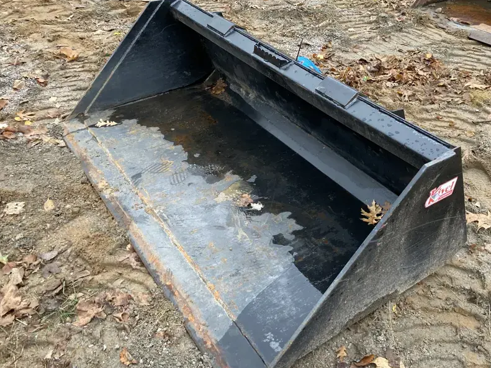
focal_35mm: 34
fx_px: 482
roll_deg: -0.1
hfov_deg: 53.7
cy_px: 191
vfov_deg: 41.8
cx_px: 283
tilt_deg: -37.1
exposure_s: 1/84
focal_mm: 3.99
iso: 80
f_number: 1.8
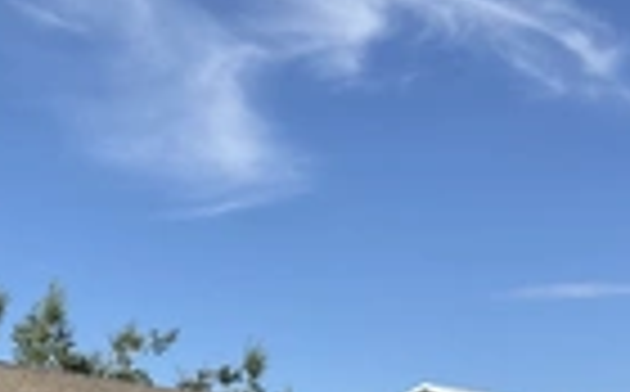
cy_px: 631
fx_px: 1508
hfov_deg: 23.4
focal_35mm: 88
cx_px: 184
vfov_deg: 13.7
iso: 25
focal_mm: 3
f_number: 1.8
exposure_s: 1/1675
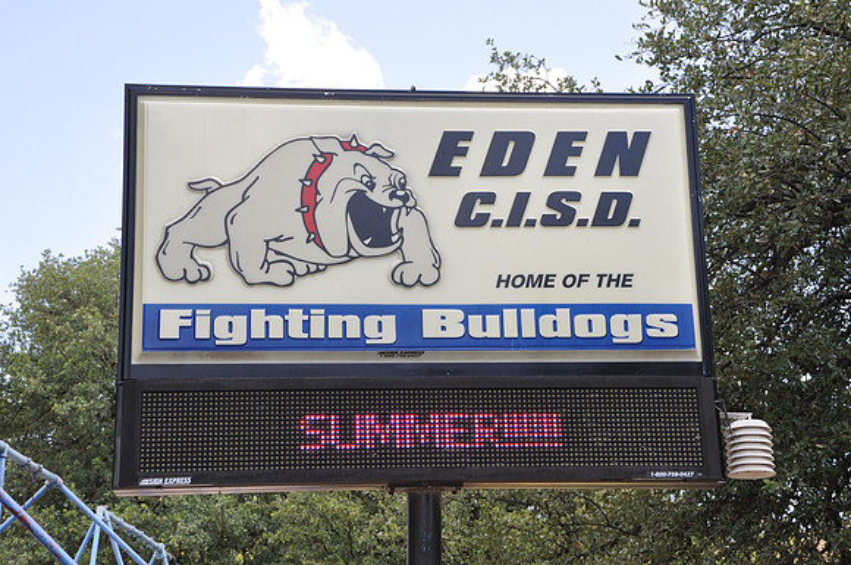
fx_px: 1487
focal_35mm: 63
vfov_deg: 21.5
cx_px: 426
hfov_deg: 31.9
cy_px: 282
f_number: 9
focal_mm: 42
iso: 200
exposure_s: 1/80
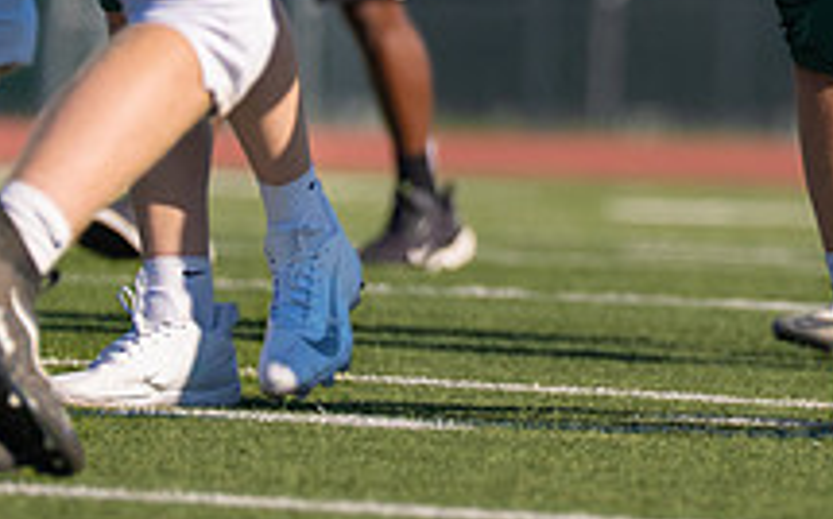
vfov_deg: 1.4
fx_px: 22026
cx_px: 939
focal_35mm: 971
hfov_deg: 2.2
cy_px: -11
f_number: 2.8
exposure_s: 1/6400
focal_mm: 200
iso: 200
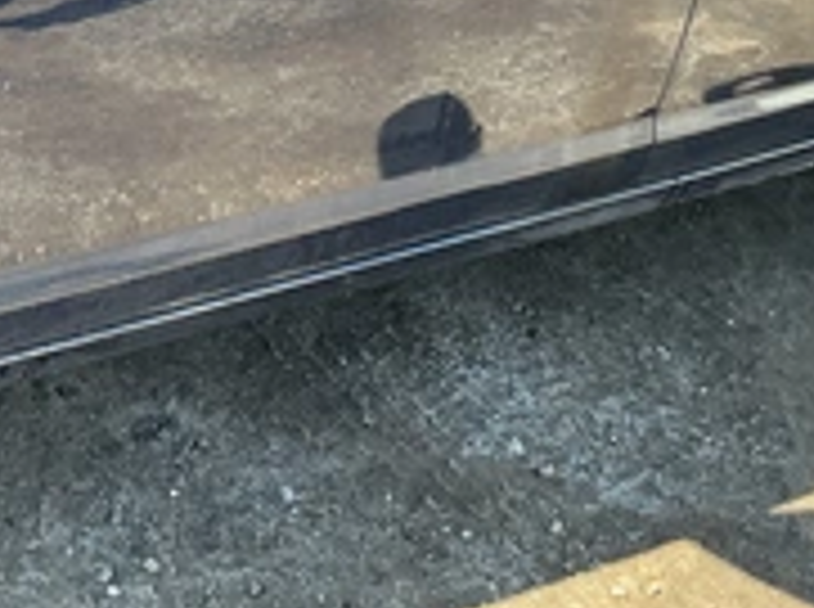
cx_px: 121
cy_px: 45
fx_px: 1455
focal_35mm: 62
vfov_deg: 22.9
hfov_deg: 30.2
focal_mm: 3
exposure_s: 1/150
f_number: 1.8
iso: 32
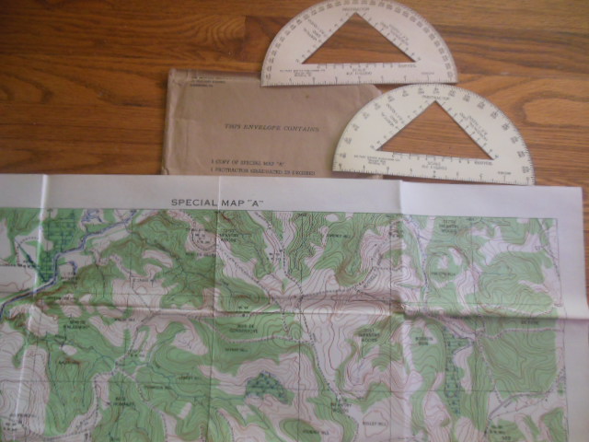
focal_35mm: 25
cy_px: 221
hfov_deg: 69.4
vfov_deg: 54.9
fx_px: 425
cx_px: 294
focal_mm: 4.5
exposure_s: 1/20
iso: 400
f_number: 3.2
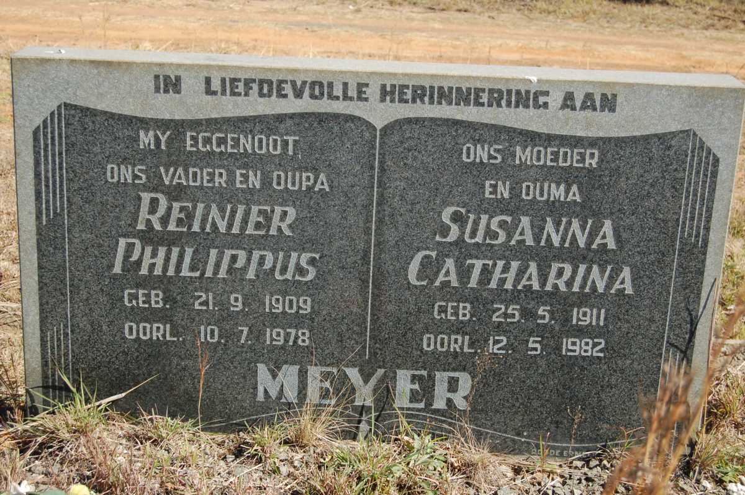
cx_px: 372
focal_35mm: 57
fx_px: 1178
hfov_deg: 35.1
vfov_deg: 23.7
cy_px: 248
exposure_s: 1/250
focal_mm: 38
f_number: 6.3
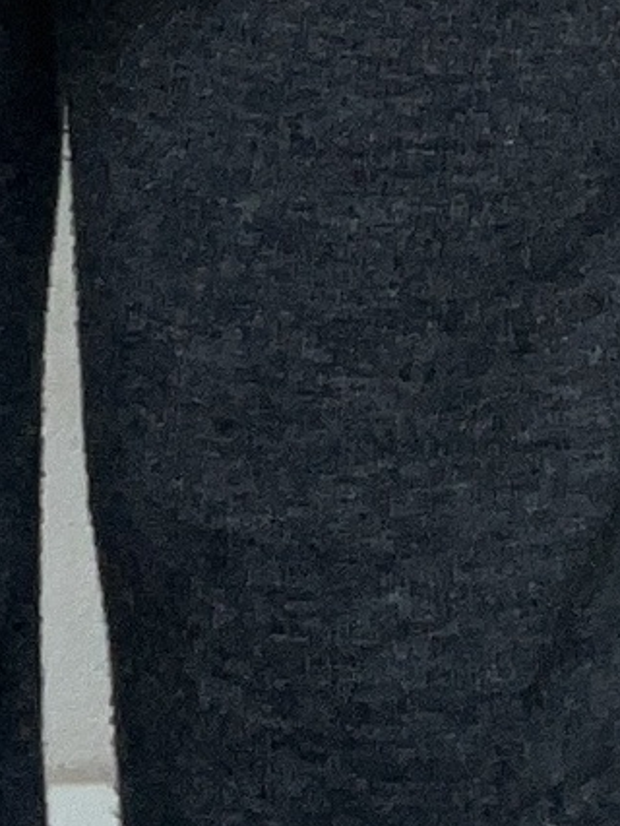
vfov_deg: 9.7
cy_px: -1412
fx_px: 4032
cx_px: 143
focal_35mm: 169
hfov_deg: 8.8
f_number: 2.2
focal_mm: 2.71
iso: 50
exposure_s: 1/121
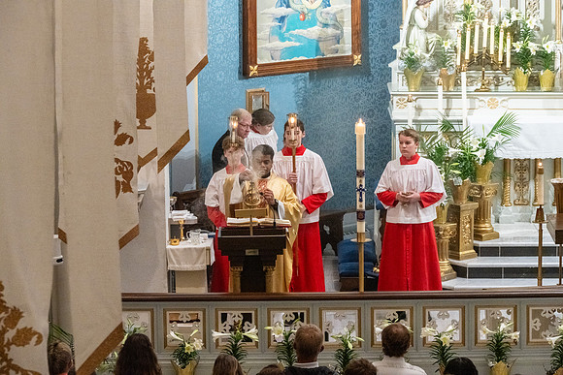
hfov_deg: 13.2
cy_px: 188
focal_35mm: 155
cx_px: 282
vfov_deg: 8.9
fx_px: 2424
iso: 5000
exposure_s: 1/60
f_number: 11
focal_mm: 155
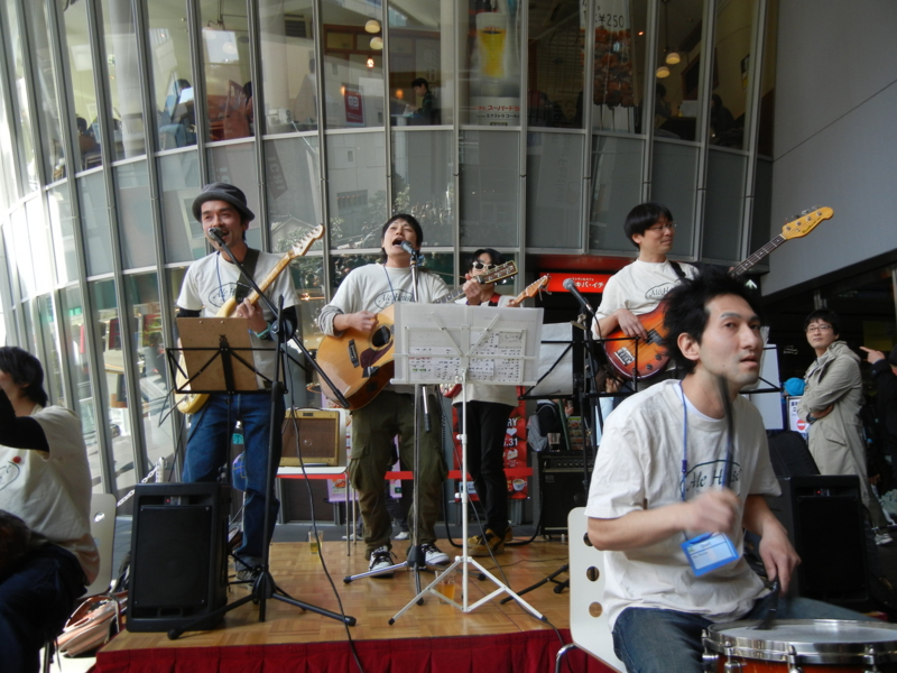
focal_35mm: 30
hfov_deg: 60.0
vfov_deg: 46.8
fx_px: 777
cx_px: 448
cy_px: 336
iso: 160
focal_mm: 5.4
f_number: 3.5
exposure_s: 1/91.8
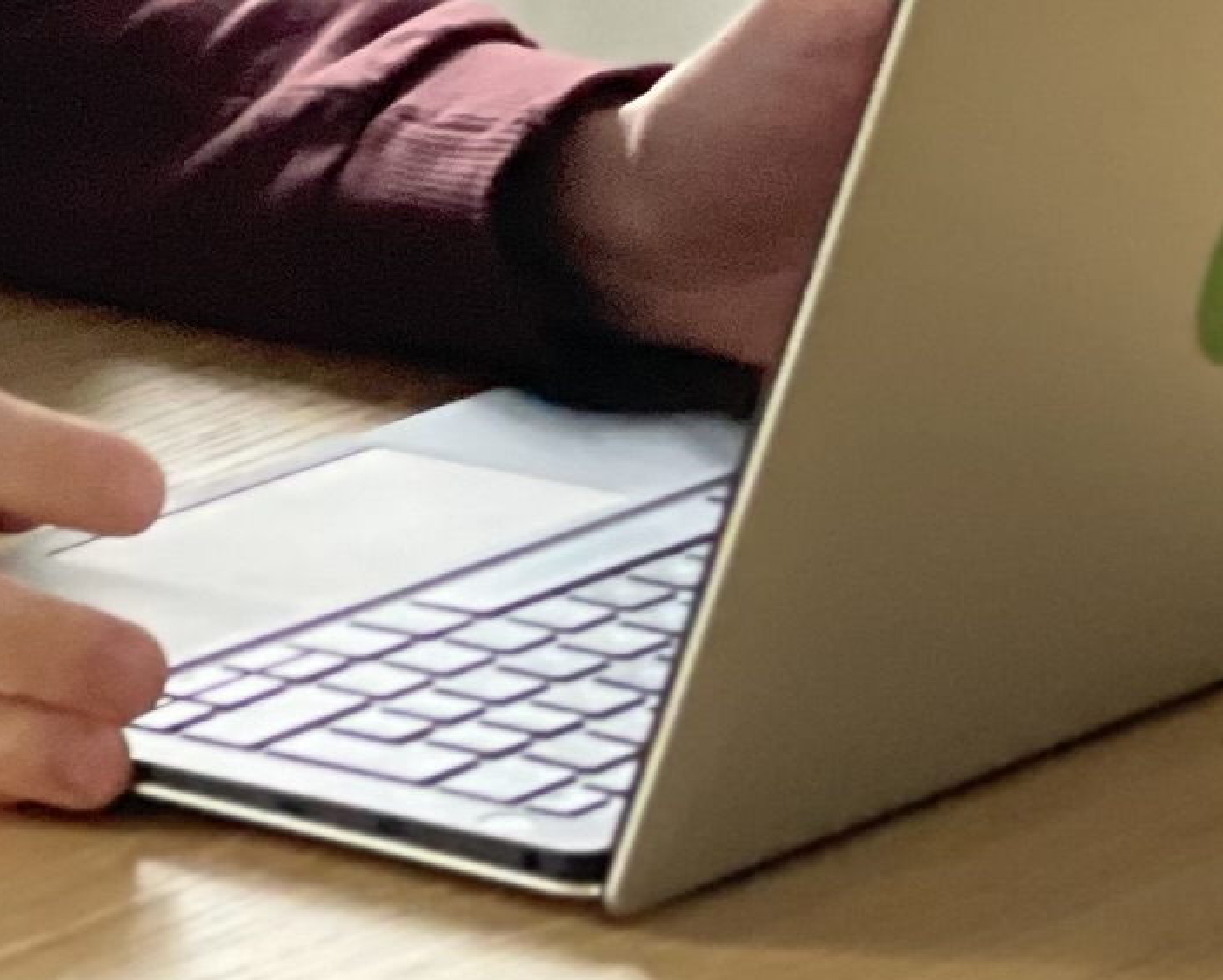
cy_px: -1003
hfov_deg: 6.6
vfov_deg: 5.2
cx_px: -233
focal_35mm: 291
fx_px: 10537
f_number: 2
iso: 250
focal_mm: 6
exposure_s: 1/100
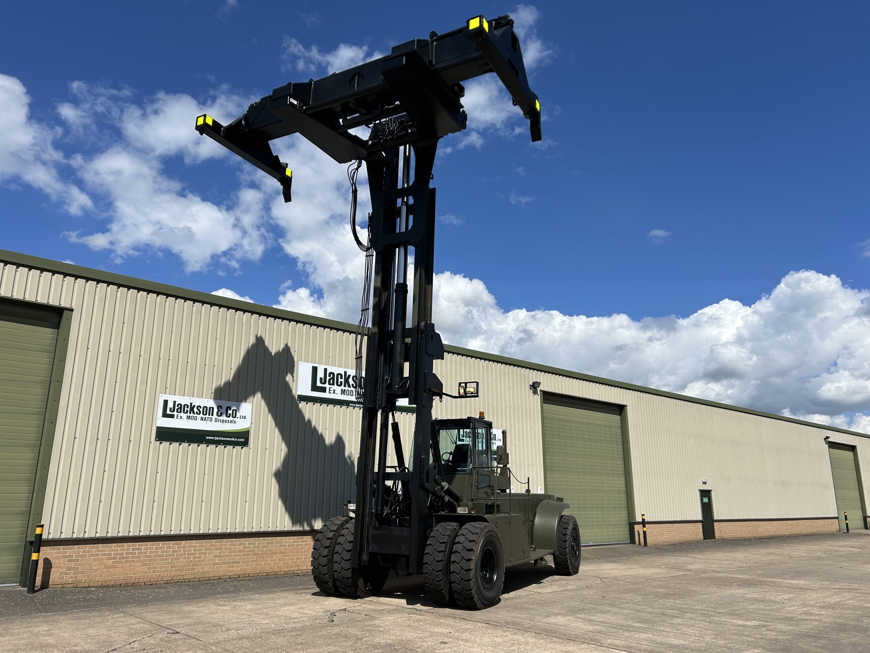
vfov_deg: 53.1
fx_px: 653
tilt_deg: +16.0
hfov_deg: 67.3
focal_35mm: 26
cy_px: 326
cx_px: 435
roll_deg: -0.2
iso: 50
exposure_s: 1/6993
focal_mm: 5.7
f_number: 1.5
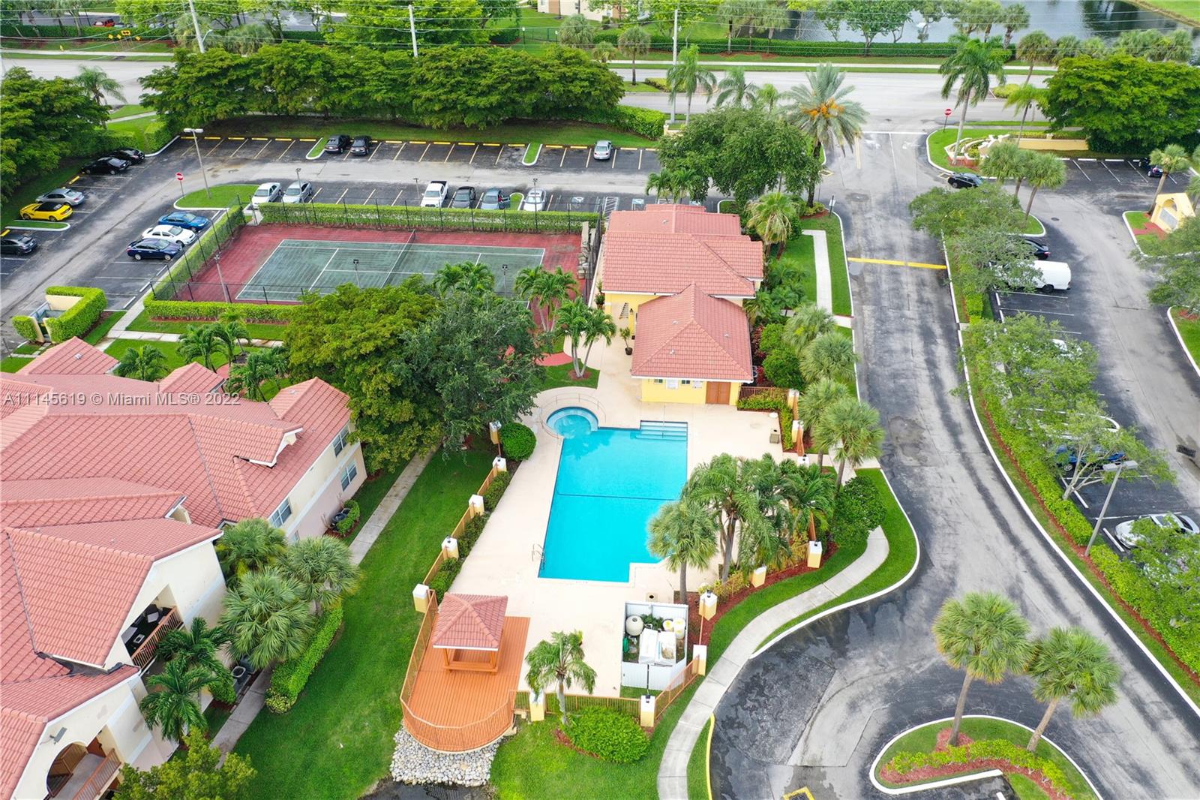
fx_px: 933
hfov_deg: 65.5
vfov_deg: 46.4
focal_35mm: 28
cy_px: 400
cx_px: 600
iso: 100
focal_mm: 10.26
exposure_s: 1/80
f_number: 4
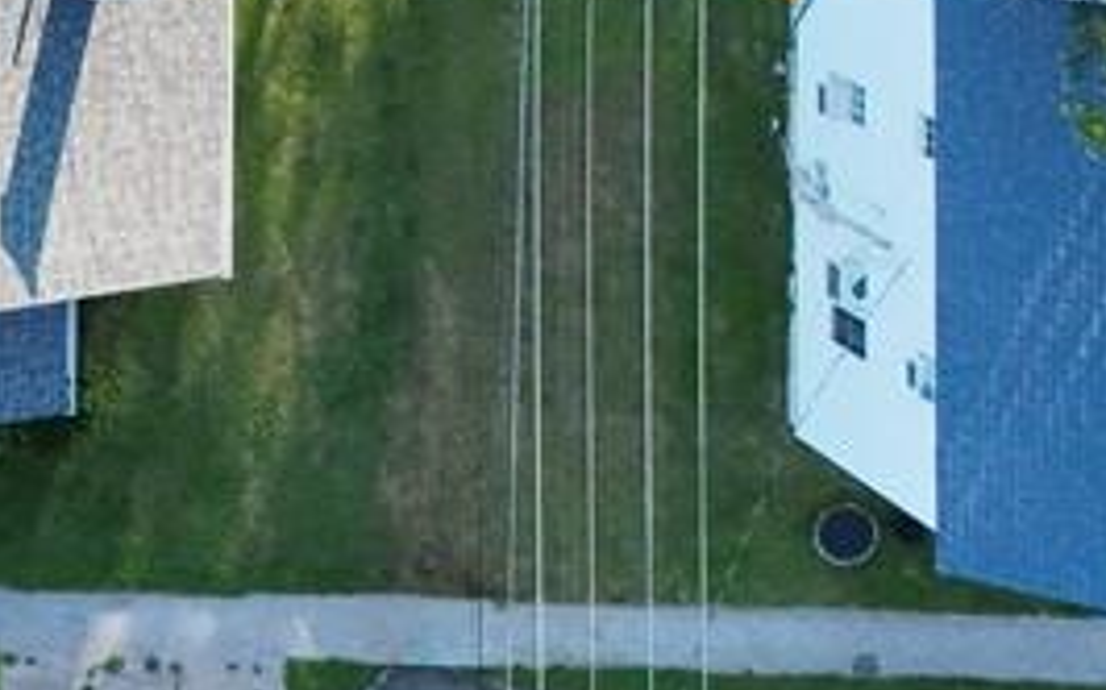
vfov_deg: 12.0
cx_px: -744
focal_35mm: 98
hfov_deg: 17.9
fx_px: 2953
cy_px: -661
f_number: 1.7
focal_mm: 6.72
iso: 210
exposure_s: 1/800
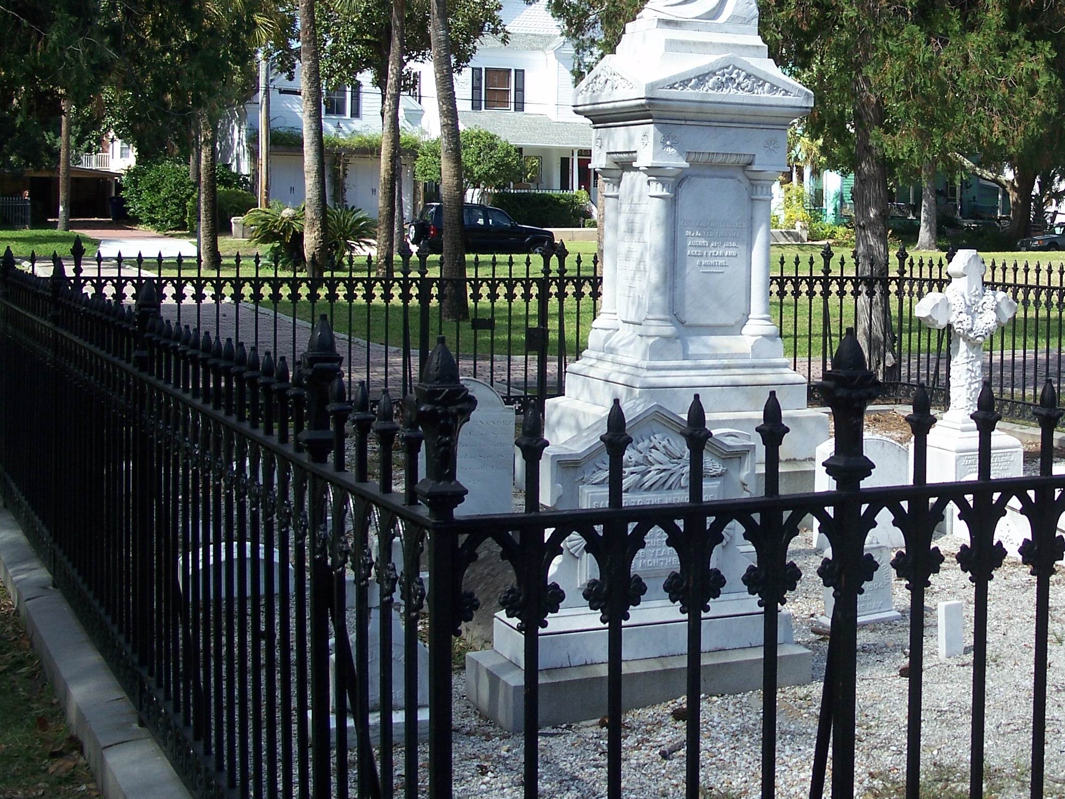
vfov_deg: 25.1
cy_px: 253
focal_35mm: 58
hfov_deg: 32.7
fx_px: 1785
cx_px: 783
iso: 64
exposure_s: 1/500
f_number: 2.8
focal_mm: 7.8
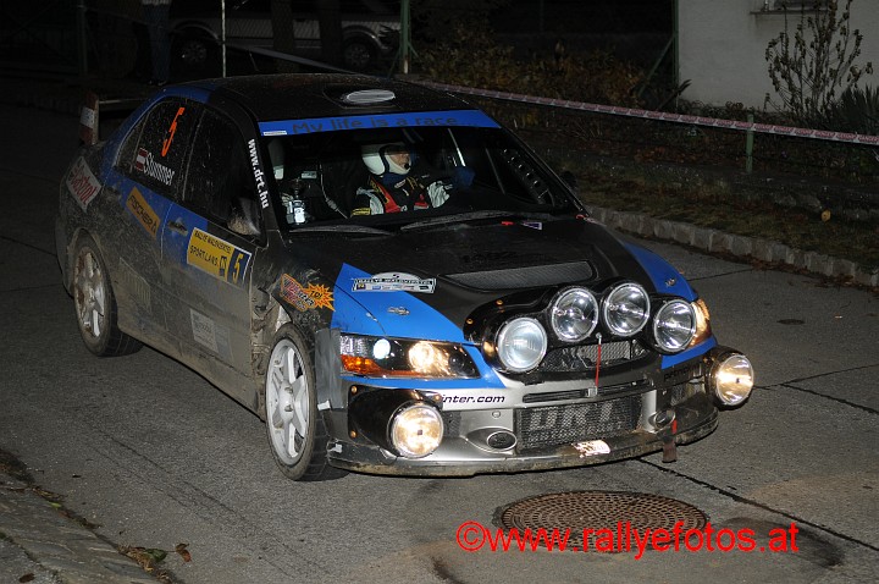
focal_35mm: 82
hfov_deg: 24.6
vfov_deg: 16.5
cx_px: 440
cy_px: 292
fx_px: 2012
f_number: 2.8
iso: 200
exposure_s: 1/250
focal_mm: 55
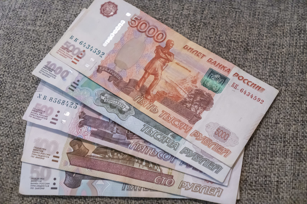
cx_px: 154
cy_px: 102
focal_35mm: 54
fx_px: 460
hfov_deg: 36.9
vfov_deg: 25.0
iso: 5000
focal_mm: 36
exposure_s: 1/60
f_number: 4.5
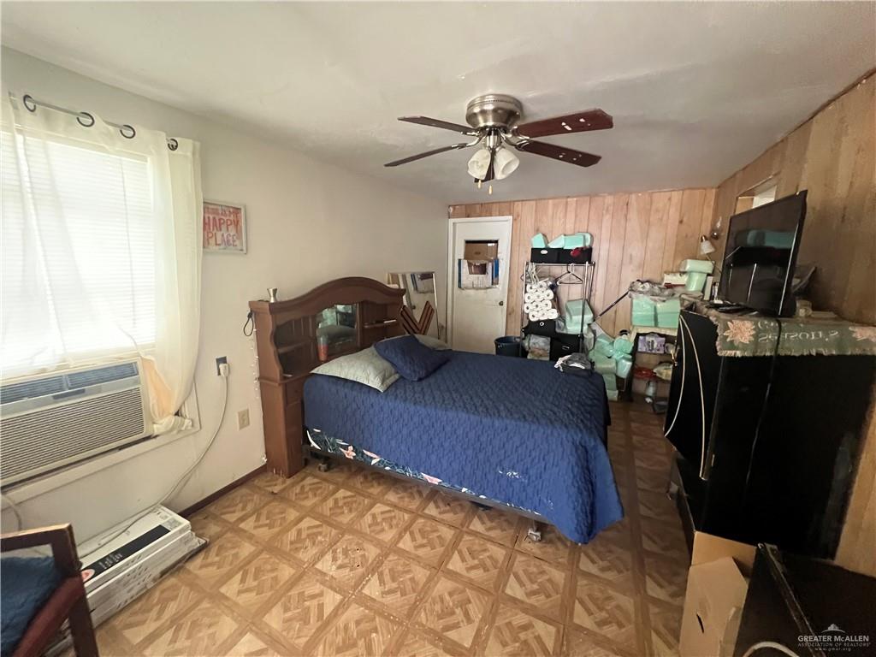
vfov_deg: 89.9
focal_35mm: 13
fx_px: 329
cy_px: 328
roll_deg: -0.2
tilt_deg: -10.6
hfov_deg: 106.2
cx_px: 438
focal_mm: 1.57
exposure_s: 1/47
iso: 1000
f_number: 1.8
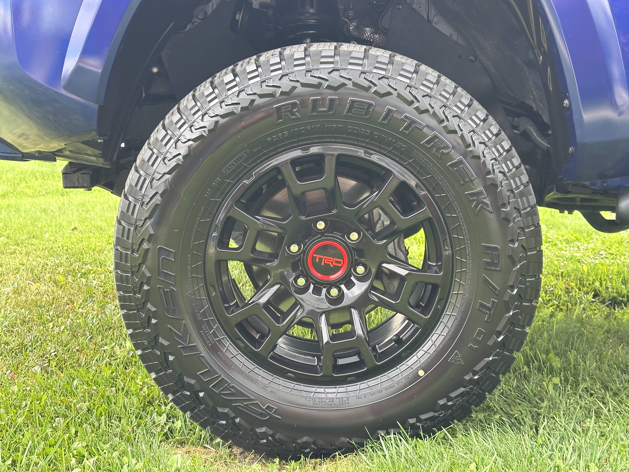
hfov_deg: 39.7
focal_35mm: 48
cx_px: 314
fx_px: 872
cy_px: 236
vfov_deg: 30.3
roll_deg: -0.1
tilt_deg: -12.0
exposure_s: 1/127
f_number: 1.78
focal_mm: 6.86
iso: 80
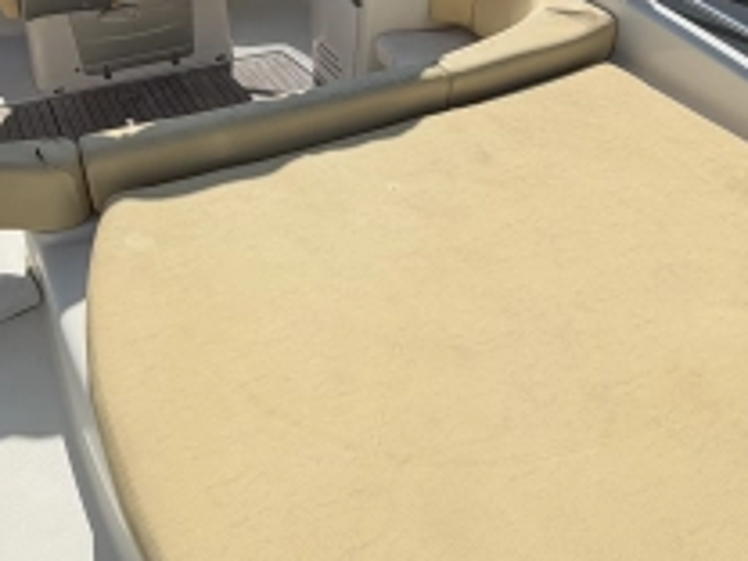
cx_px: 295
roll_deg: +0.5
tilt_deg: -36.3
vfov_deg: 38.5
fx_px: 800
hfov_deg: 49.8
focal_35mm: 37
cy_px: 218
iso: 20
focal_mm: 2.22
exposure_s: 1/2092
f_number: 2.2
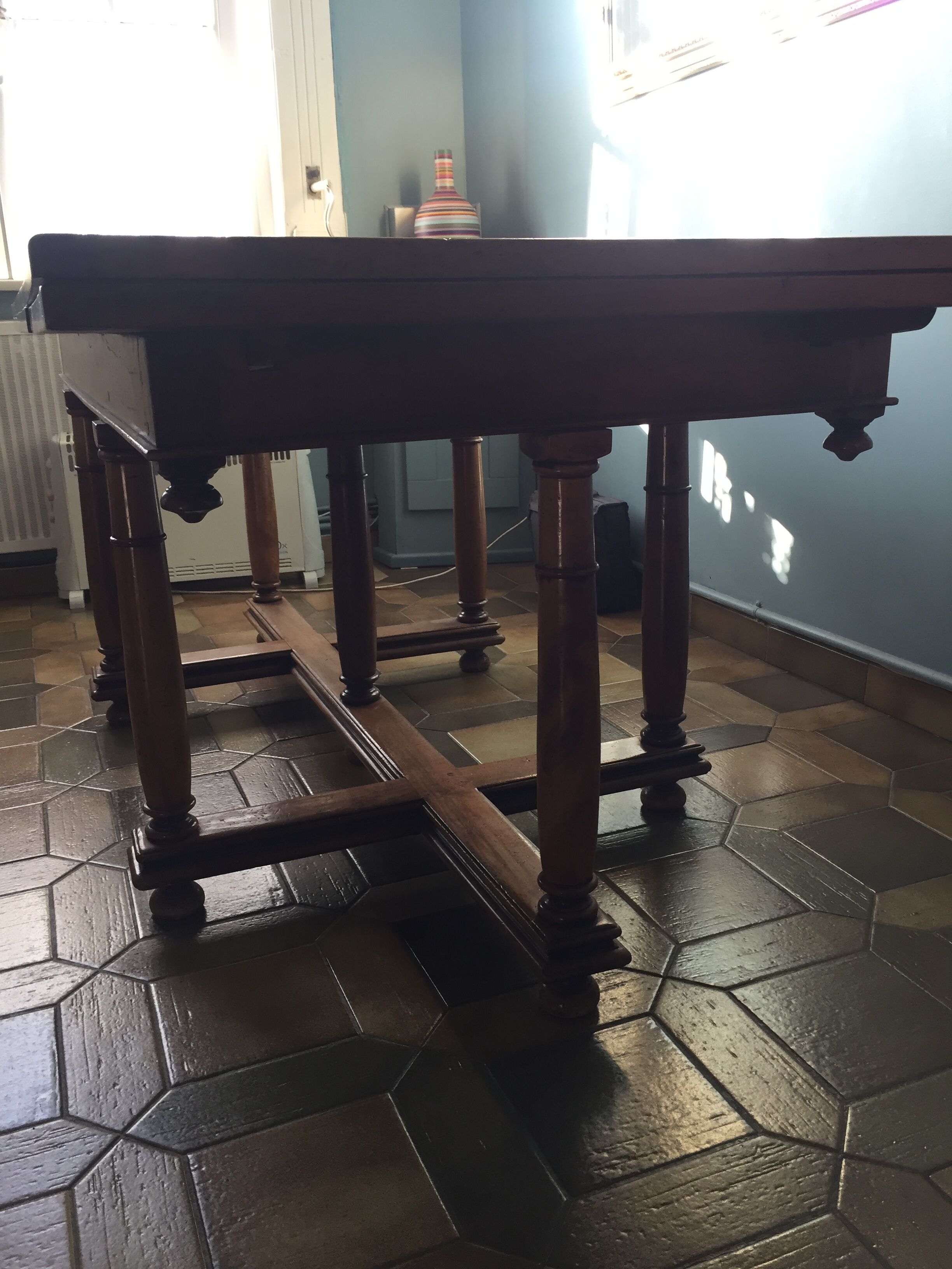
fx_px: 1063
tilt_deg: -16.8
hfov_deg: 48.2
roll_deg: +1.5
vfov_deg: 61.7
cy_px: 634
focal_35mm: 29
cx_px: 476
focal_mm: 4.15
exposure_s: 1/33
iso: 32
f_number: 2.2
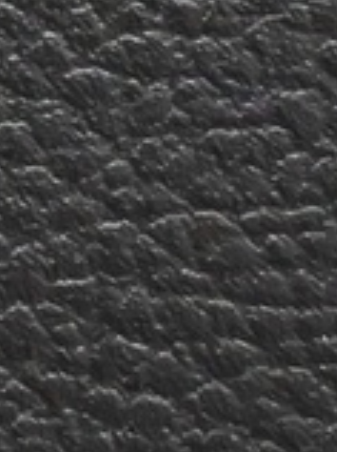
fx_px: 4730
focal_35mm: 363
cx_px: -945
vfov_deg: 5.1
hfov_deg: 3.9
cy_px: -1038
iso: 6400
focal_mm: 24.5
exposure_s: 1/80
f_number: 5.6
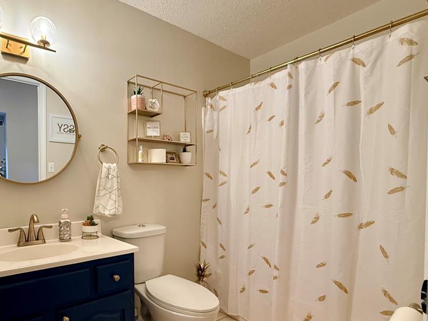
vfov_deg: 65.4
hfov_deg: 77.8
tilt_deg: -2.0
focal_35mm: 20
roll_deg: +0.6
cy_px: 193
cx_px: 127
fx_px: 247
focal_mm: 2.22
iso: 320
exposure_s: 1/60
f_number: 2.2
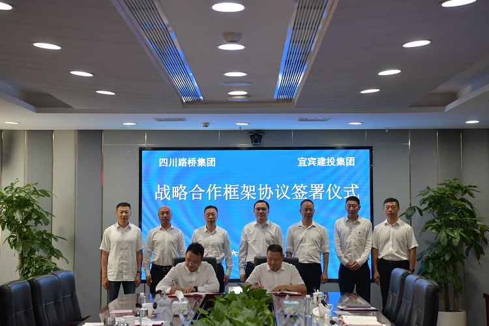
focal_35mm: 70
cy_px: 163
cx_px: 244
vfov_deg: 19.5
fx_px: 951
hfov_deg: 28.8
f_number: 5.6
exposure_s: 1/125
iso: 2500
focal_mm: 70
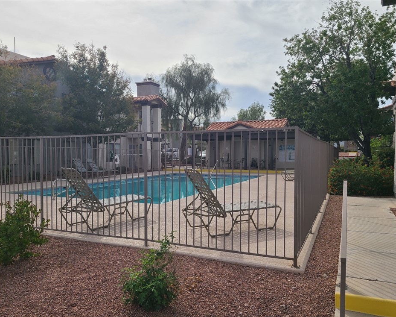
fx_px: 328
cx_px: 192
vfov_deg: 51.5
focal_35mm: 28
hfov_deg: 62.2
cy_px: 164
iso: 40
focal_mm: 5.4
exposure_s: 1/2423
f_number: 1.8
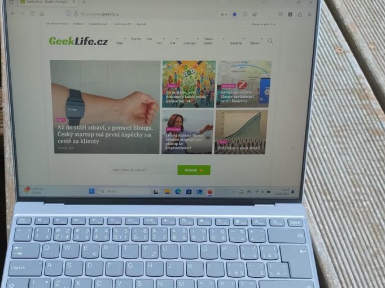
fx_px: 489
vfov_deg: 32.4
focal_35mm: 44
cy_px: 204
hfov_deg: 42.7
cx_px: 147
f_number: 1.7
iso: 115
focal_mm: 4.71
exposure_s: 1/100
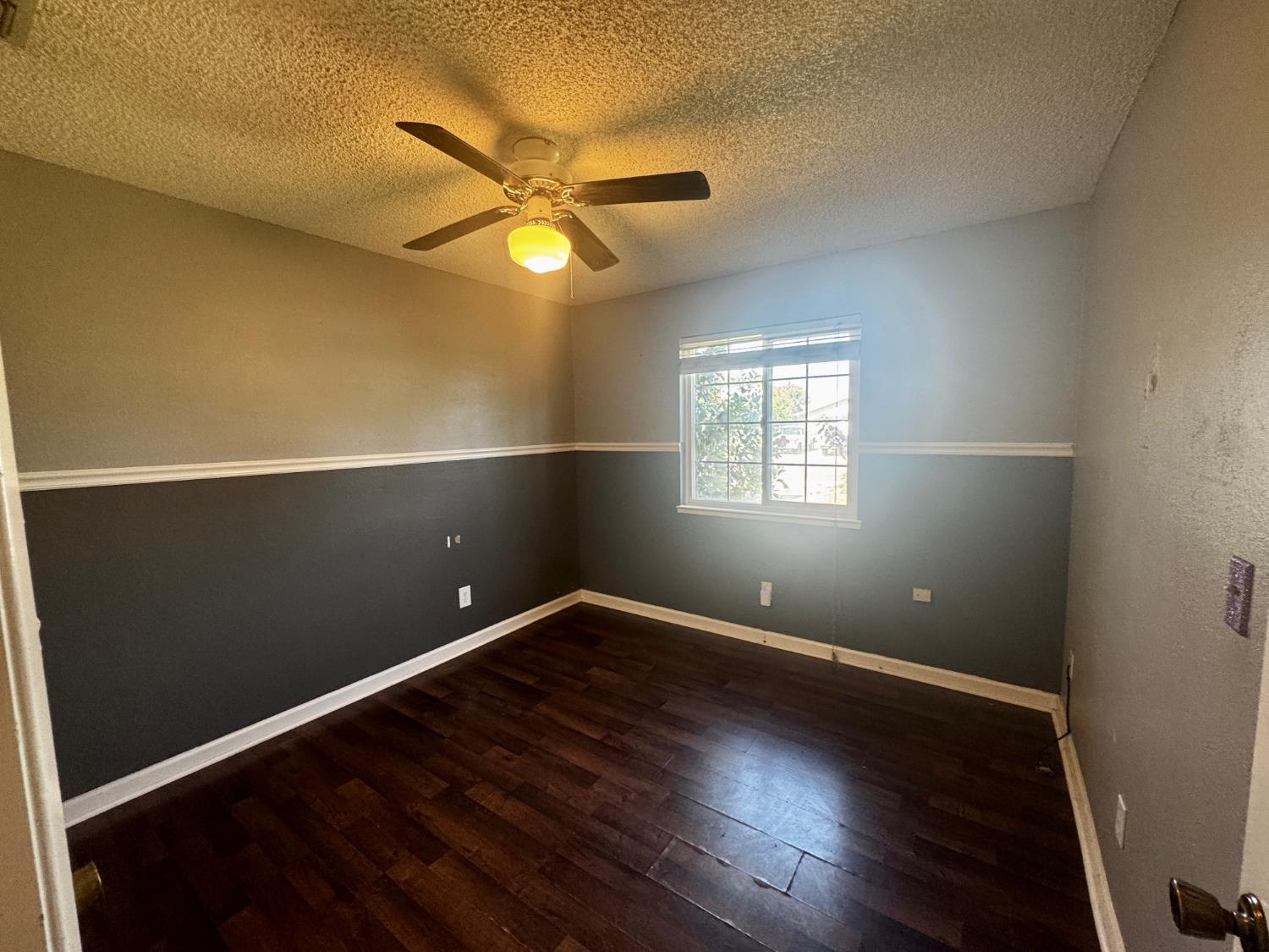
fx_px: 513
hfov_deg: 102.1
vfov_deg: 85.7
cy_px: 476
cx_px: 634
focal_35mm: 14
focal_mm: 2.22
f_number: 2.2
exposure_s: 1/60
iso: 200
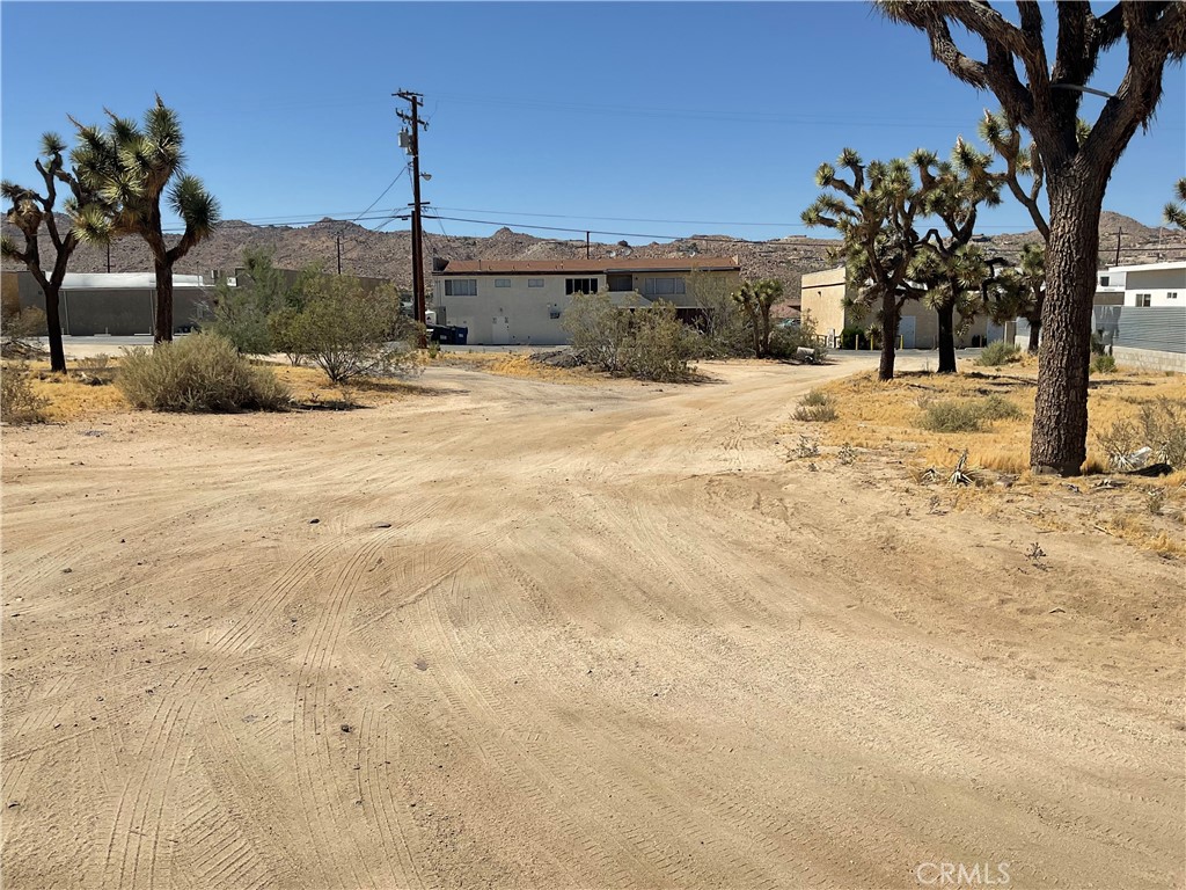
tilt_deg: -9.9
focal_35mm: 29
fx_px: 994
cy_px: 445
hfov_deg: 61.7
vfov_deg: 48.2
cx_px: 593
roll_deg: +0.0
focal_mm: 3
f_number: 1.8
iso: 16
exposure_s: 1/3534
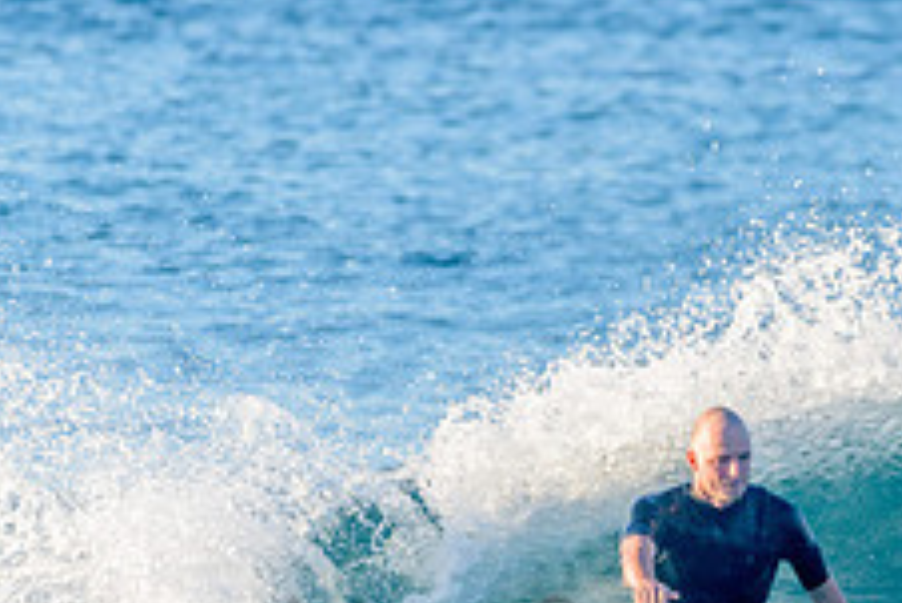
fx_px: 32166
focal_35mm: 1283
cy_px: 625
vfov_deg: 1.1
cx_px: 698
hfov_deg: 1.6
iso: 360
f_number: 5.6
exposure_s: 1/1000
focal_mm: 500
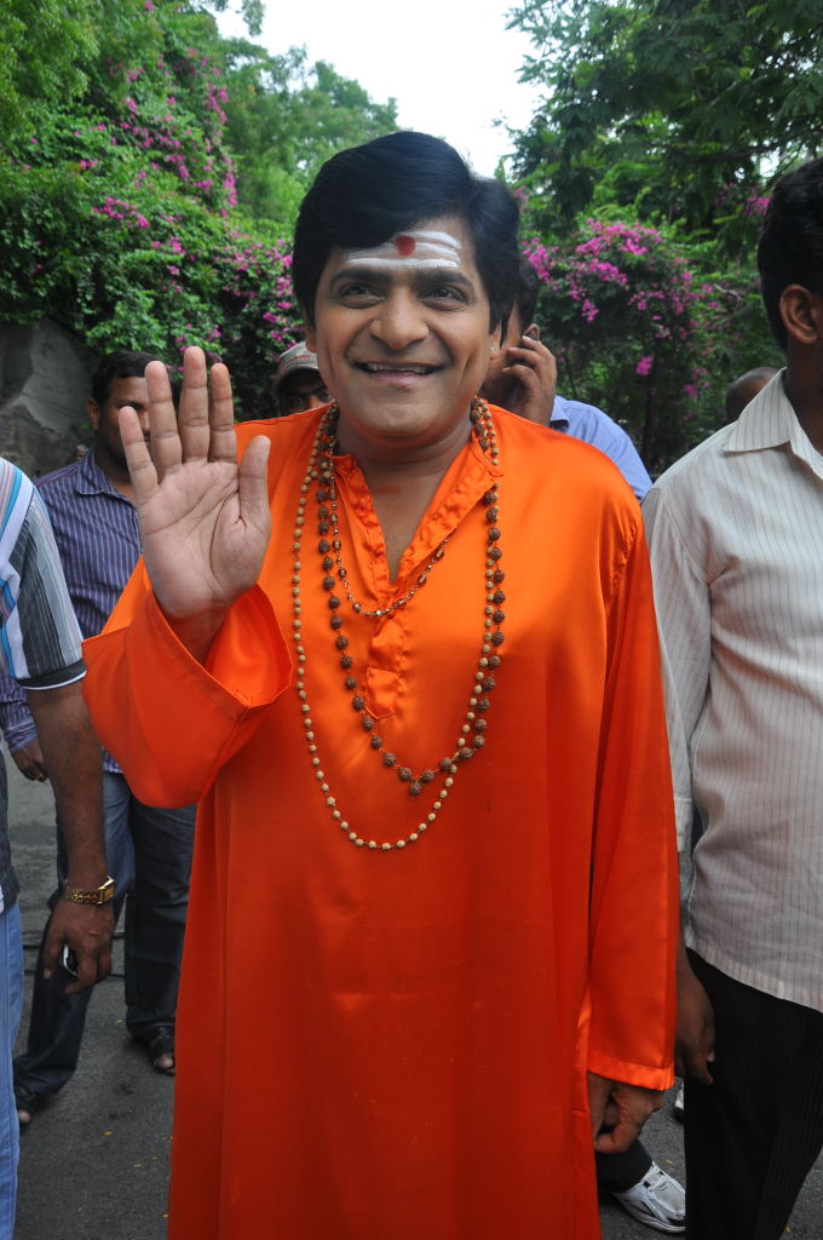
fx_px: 1135
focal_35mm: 33
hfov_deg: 39.9
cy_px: 620
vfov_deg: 57.3
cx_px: 412
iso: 250
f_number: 9
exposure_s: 1/160
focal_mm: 22
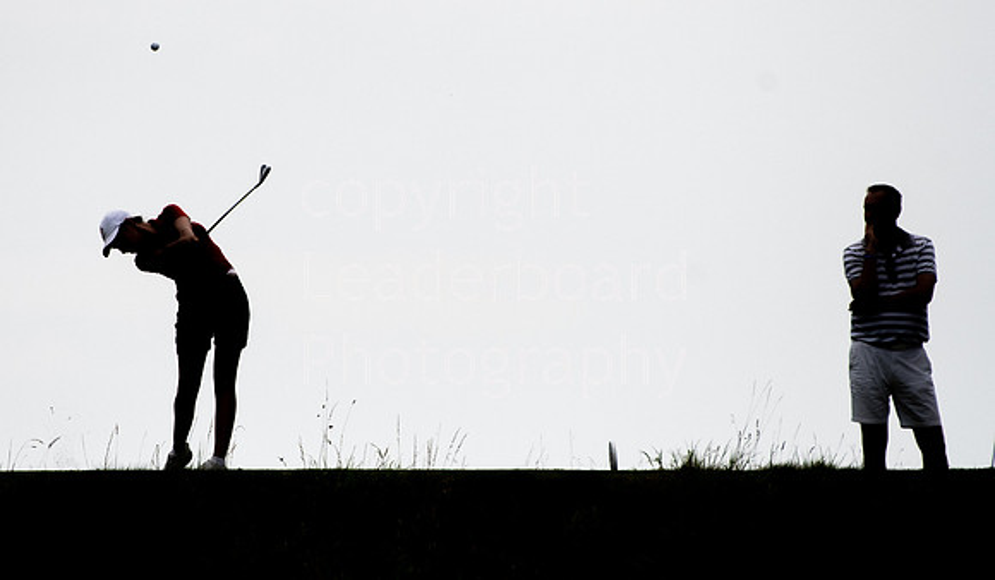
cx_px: 372
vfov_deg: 1.2
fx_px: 26631
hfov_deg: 2.1
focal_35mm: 1001
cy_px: 201
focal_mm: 500
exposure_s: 1/4000
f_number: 6.3
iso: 640
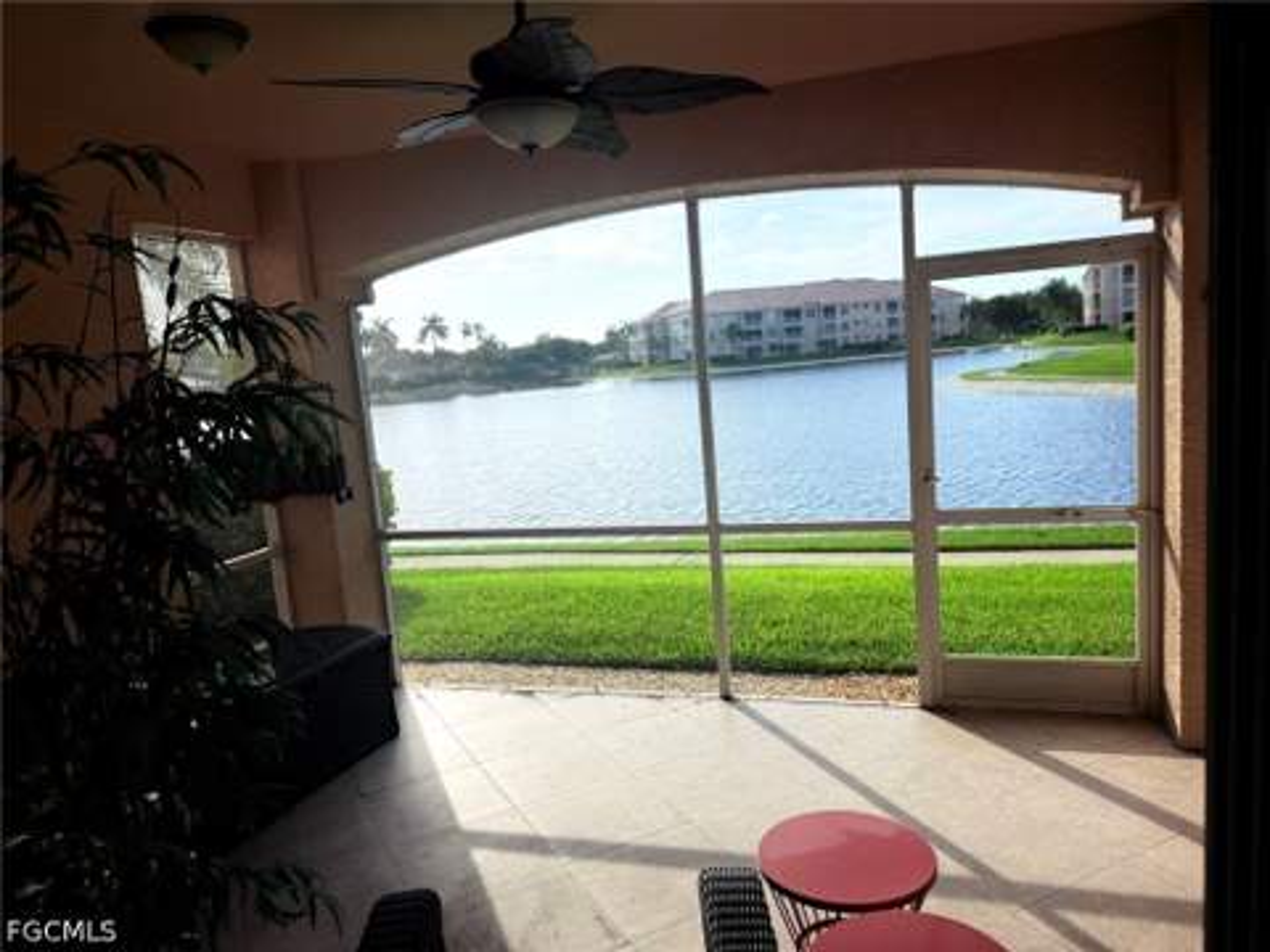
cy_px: 476
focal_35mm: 24
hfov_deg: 71.6
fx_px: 881
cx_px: 635
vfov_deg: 56.8
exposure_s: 1/2053
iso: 80
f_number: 1.78
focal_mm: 6.76
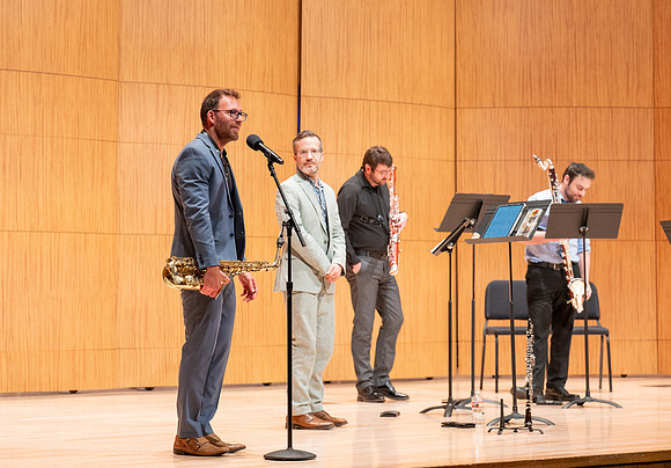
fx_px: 1826
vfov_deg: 14.6
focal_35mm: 97
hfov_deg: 20.8
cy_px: 206
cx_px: 292
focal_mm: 81
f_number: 4
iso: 2500
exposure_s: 1/160
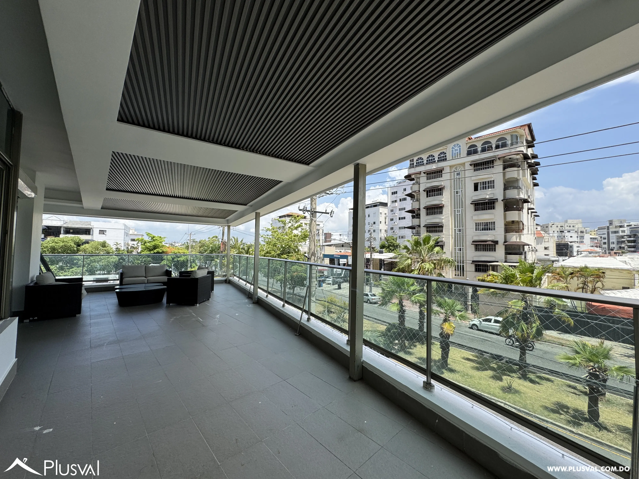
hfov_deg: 102.1
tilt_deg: +2.5
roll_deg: -0.6
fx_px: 258
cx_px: 320
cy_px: 240
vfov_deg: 85.7
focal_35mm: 14
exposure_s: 1/1256
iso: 50
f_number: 2.2
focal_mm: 2.22
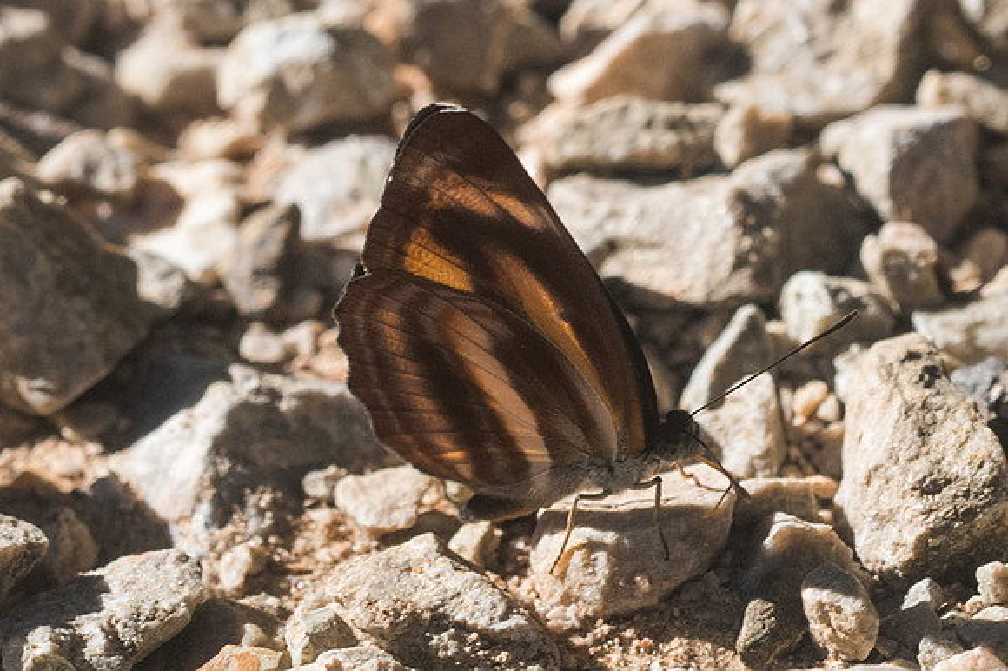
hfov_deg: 3.2
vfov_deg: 2.1
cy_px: 336
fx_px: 18312
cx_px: 504
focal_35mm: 654
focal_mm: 150
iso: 640
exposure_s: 1/640
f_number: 8
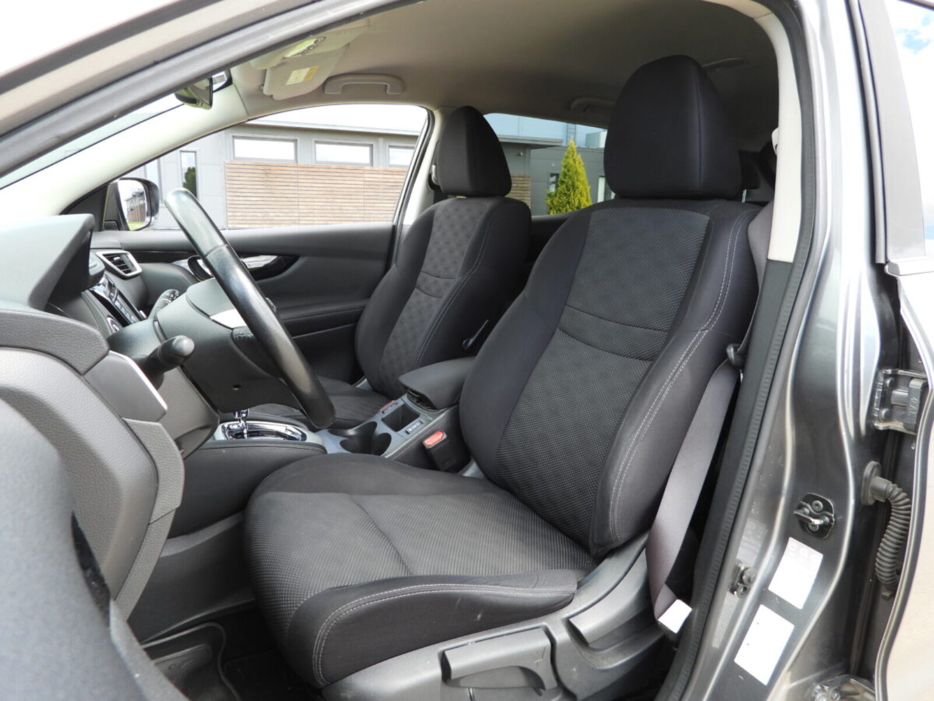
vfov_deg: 56.8
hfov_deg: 71.6
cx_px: 467
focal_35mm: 24
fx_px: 648
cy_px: 350
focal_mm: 4.3
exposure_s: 1/125
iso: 100
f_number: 2.8
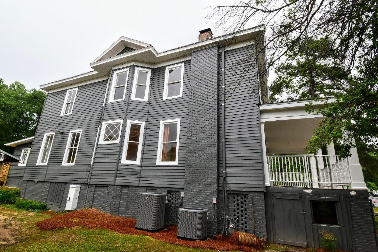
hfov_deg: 92.4
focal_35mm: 17
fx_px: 181
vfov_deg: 69.7
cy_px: 126
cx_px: 189
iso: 400
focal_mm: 11.5
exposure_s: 1/100
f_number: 9
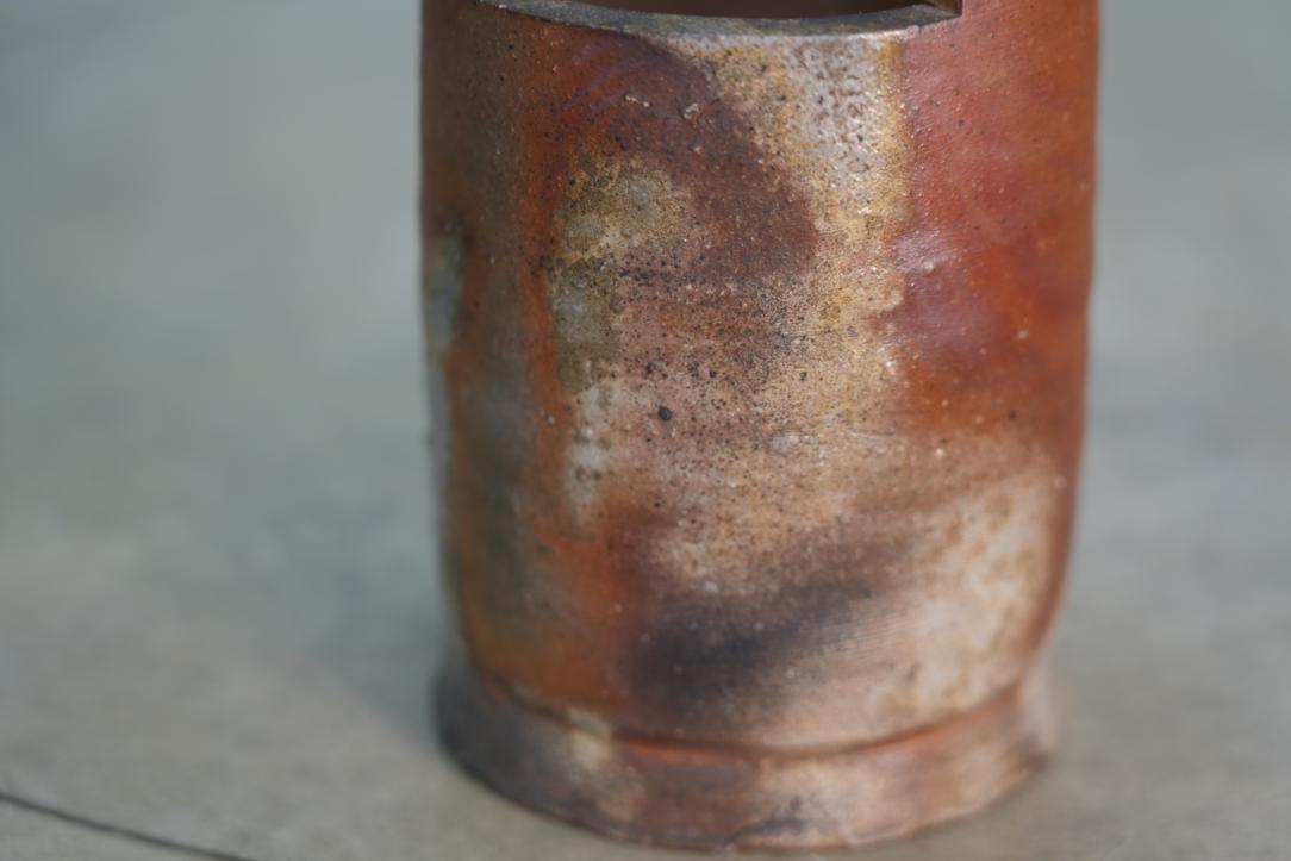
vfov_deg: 13.4
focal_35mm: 102
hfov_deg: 20.0
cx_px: 646
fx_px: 3658
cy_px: 430
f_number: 4
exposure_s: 1/125
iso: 800
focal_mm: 102
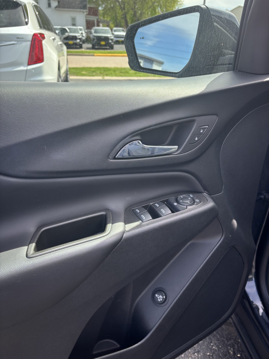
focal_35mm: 26
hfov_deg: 53.1
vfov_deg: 67.3
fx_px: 269
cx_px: 134
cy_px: 180
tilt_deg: -27.3
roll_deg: -3.8
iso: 50
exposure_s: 1/458
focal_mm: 5.96
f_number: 1.6
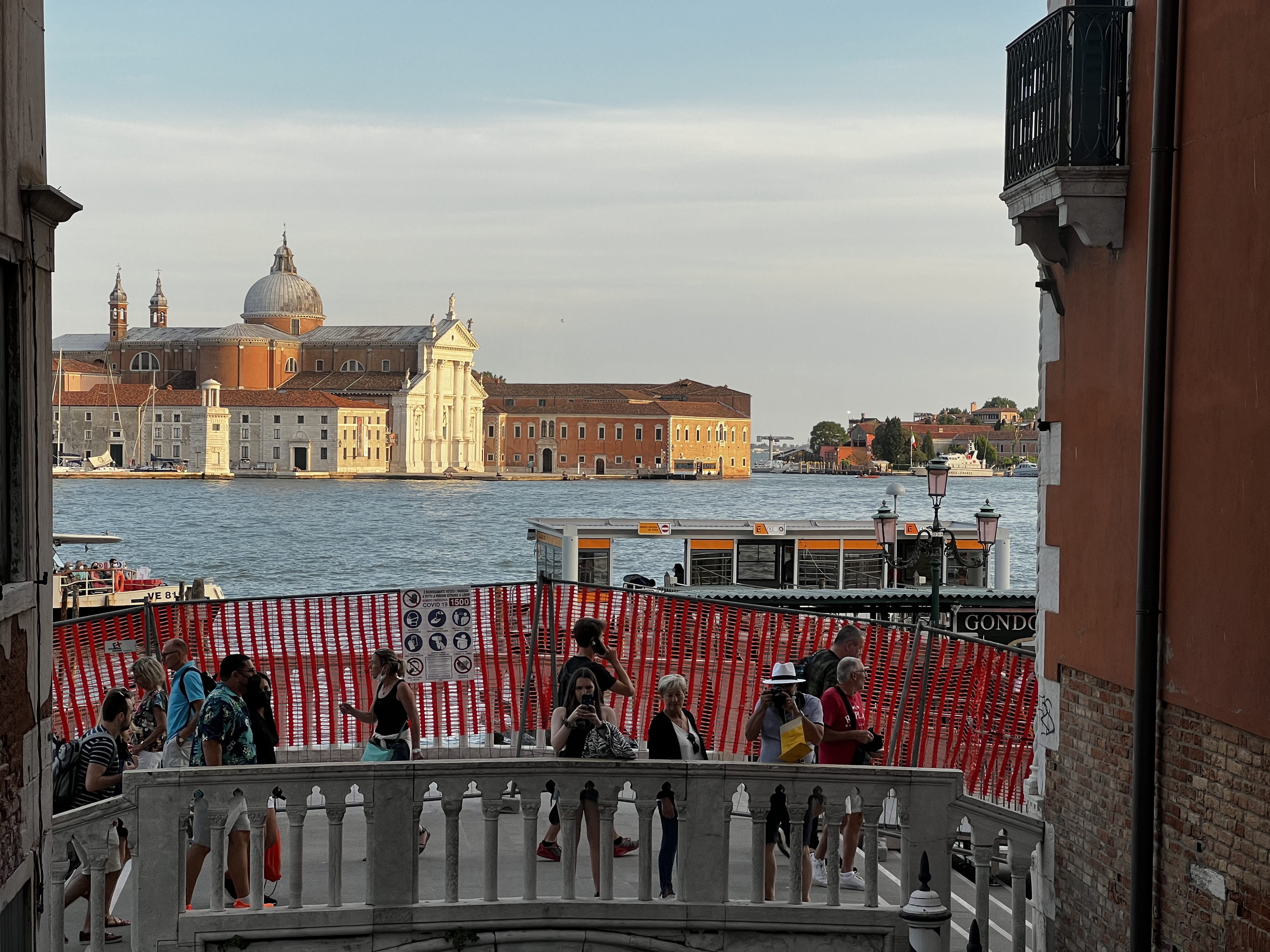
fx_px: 2825
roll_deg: -0.4
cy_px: 476
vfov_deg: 19.1
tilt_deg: +0.1
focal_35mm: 77
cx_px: 635
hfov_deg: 25.3
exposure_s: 1/200
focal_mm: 9
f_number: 2.8
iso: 32
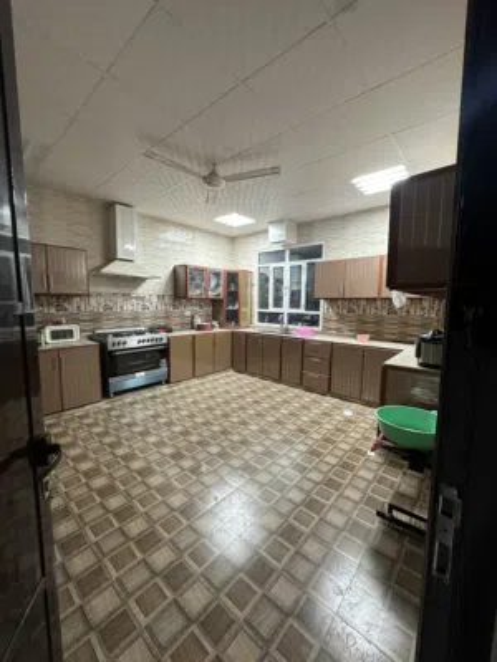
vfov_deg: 102.1
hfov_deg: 85.7
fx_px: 268
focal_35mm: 14
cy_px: 331
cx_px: 248
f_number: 2.2
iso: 200
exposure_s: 1/50
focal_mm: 2.22
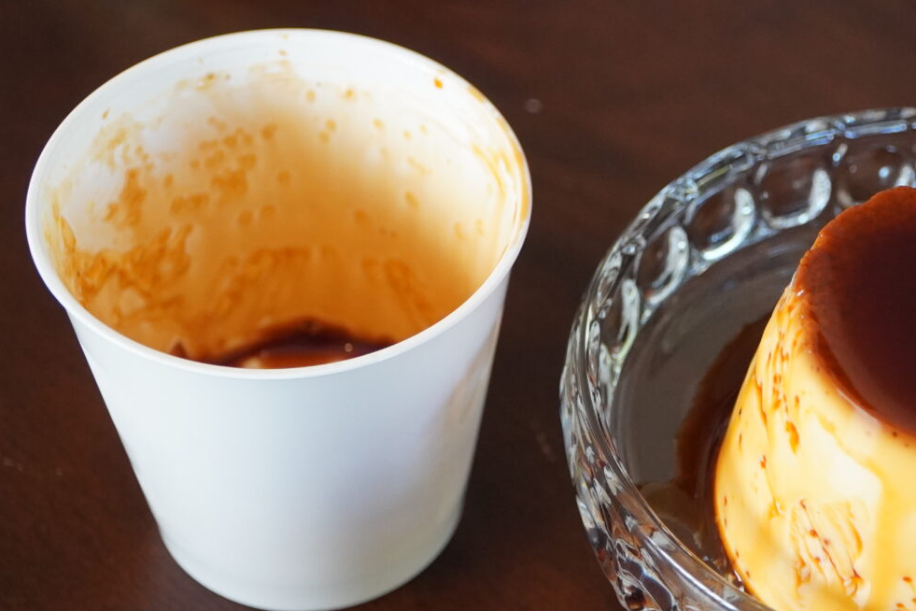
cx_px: 742
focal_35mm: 91
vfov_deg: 15.0
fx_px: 2315
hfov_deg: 22.1
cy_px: 370
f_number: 4
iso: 1600
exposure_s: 1/160
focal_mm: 31
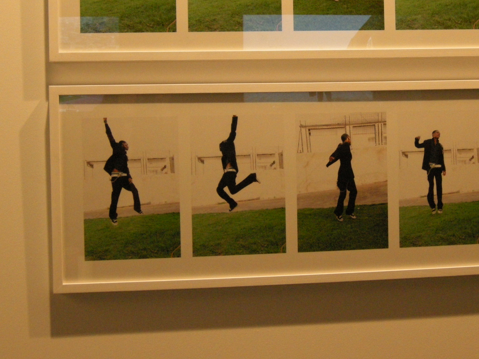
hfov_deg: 24.3
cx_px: 378
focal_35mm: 79
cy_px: 88
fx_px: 1093
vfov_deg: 18.5
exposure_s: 1/55
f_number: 3.1
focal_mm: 10.1
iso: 400
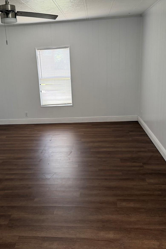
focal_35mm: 34
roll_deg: +3.4
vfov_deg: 55.8
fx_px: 235
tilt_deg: -14.9
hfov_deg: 38.7
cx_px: 68
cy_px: 126
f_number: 1.78
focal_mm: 6.76
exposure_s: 1/114
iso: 200
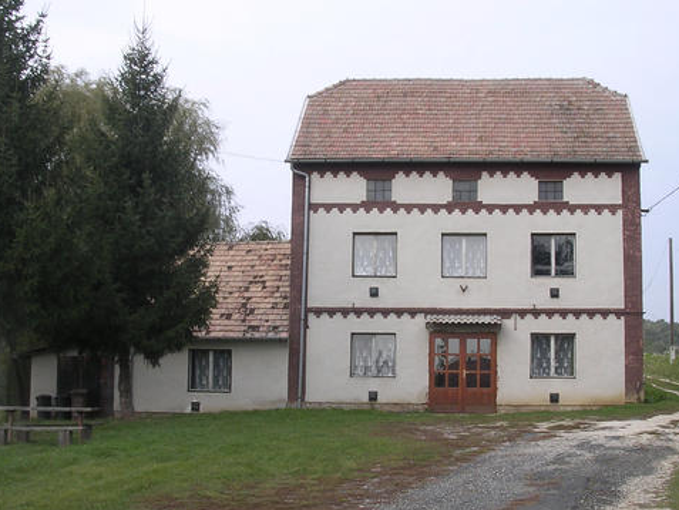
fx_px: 1001
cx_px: 335
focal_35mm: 51
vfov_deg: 28.6
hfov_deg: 37.5
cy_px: 262
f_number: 5.6
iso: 100
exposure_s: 1/165
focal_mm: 5.8
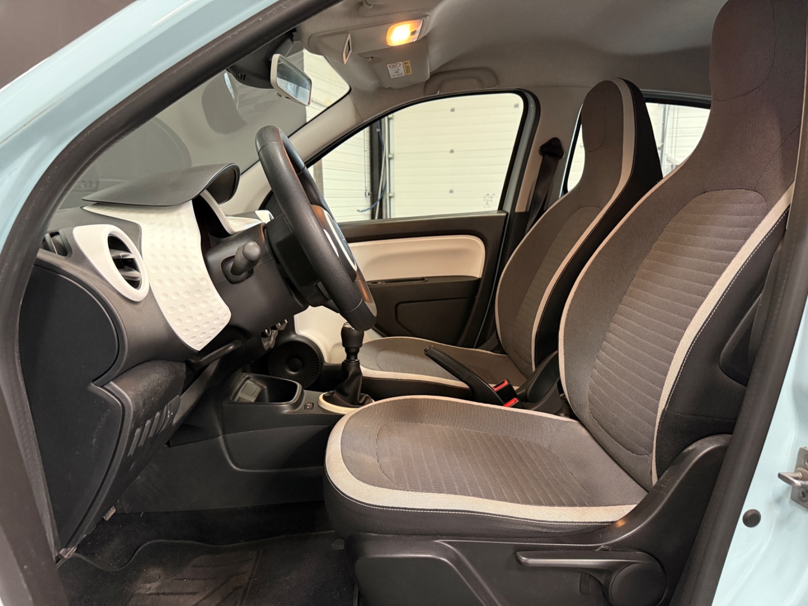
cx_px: 404
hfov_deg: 71.6
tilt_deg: -10.0
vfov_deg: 56.8
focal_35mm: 24
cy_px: 303
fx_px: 560
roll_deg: -0.1
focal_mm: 6.76
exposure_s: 1/50
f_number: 1.78
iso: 640
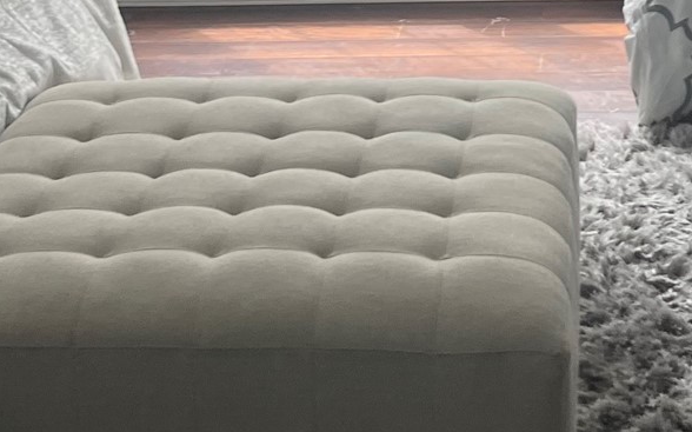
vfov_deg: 13.3
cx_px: 541
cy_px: -66
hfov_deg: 21.4
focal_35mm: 96
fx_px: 1810
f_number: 1.6
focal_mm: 5.1
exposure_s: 1/121
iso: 100
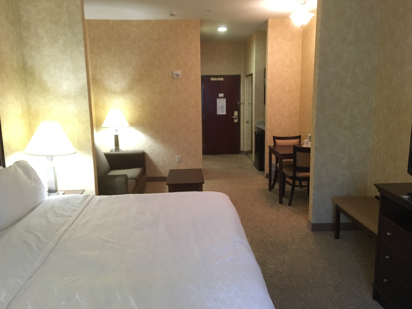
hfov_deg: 61.7
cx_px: 206
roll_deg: +0.8
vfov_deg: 48.2
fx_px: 345
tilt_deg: -10.1
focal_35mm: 29
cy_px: 154
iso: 200
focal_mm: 4.15
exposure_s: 1/30
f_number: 2.2
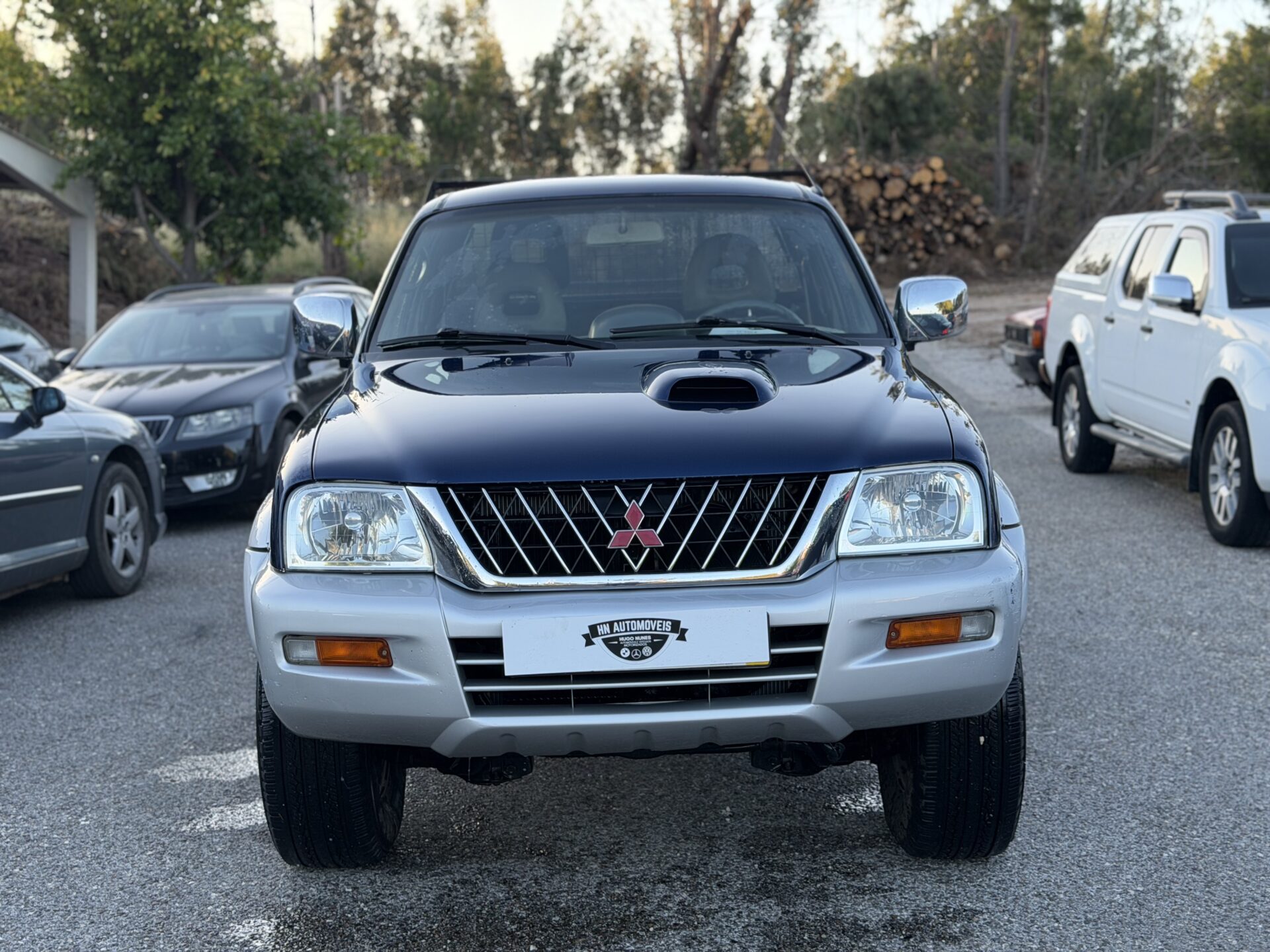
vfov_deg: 30.3
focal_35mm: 48
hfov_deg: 39.7
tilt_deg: -2.0
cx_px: 635
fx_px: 1761
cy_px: 476
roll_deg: -2.2
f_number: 1.78
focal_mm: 6.76
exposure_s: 1/319
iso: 64
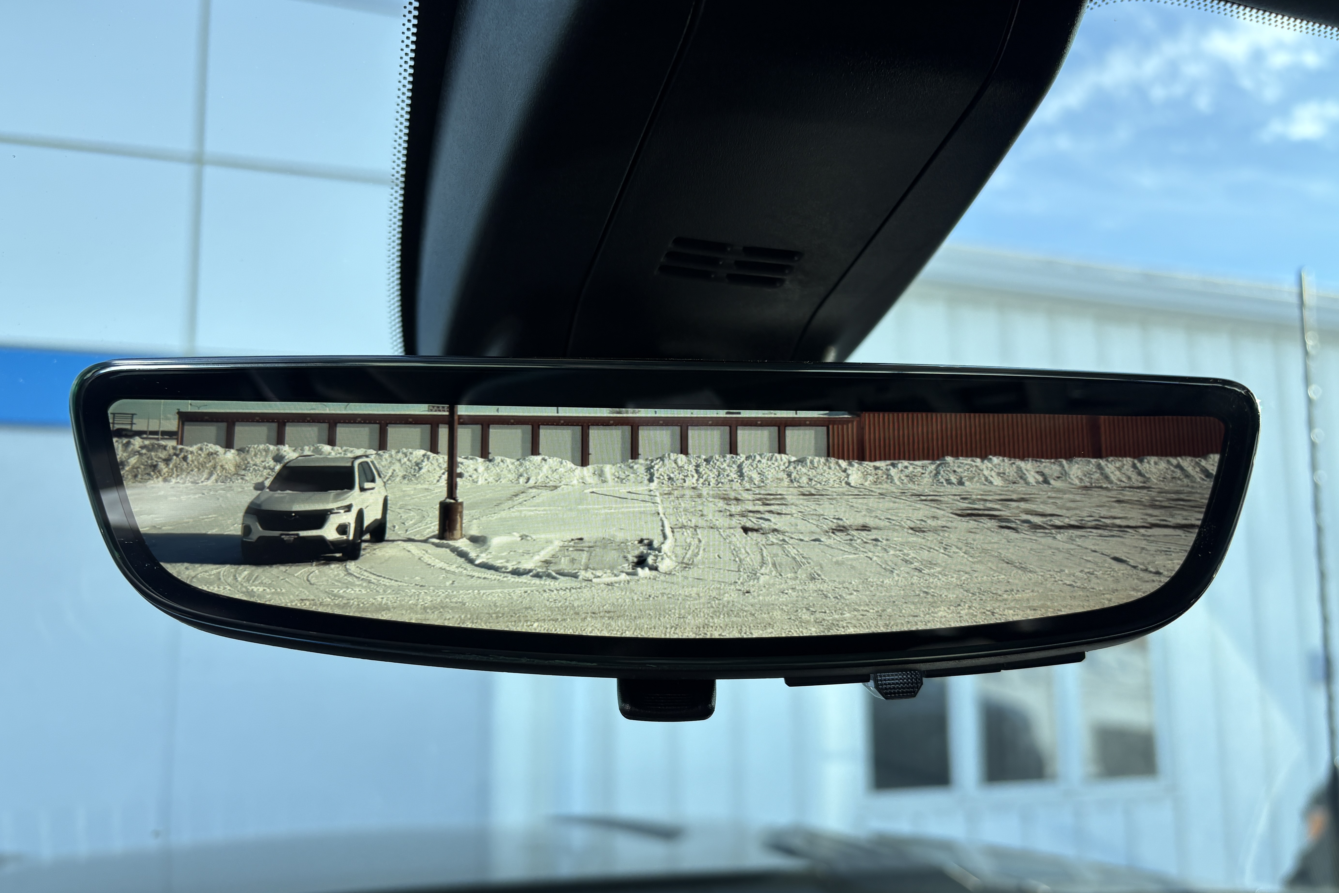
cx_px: 658
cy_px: 487
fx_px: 1041
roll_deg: +1.5
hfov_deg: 65.5
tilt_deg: +7.2
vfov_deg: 46.4
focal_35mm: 28
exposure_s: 1/895
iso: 50
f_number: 1.6
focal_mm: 5.96
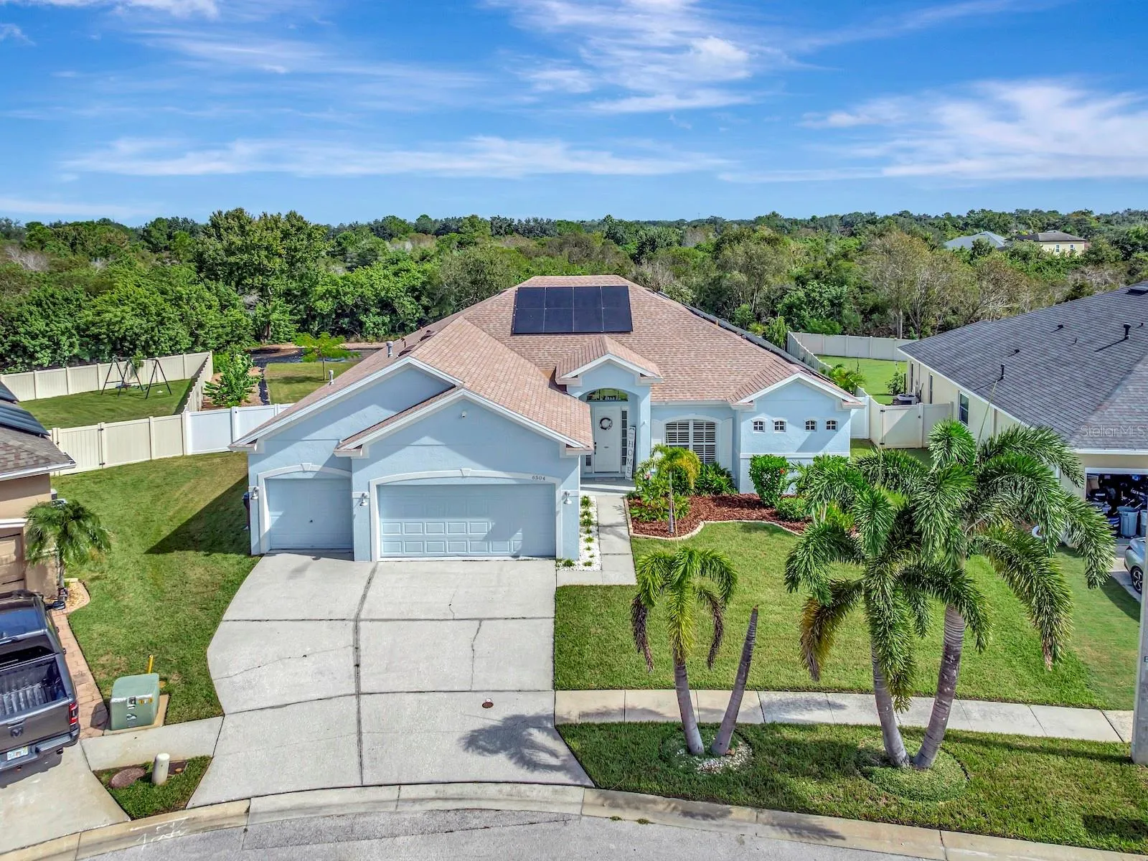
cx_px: 574
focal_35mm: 24
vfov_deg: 56.8
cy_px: 430
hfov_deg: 71.6
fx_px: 796
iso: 110
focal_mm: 12.29
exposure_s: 1/2500
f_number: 2.8
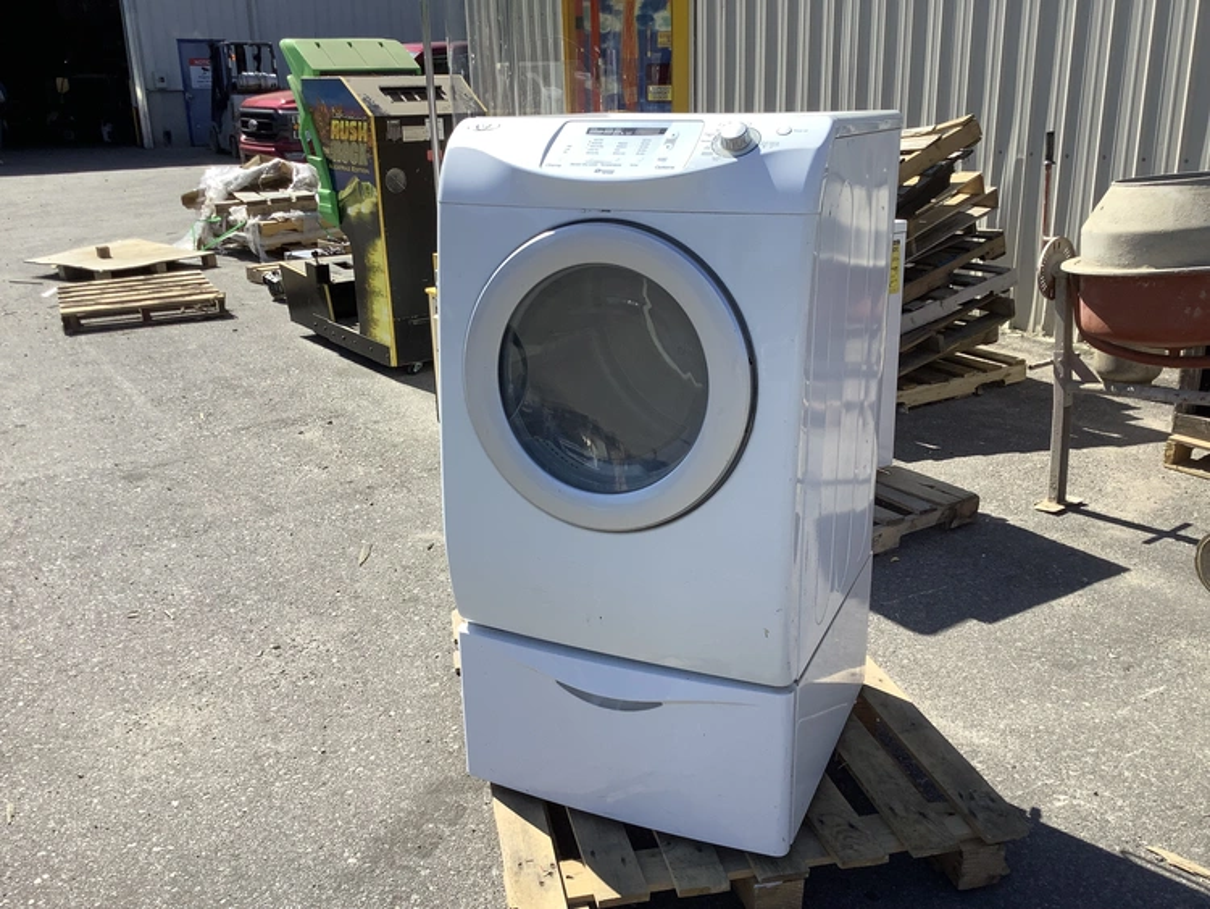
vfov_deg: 45.5
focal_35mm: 31
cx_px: 605
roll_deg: +1.4
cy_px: 454
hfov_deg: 58.3
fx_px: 1084
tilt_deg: -17.8
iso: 25
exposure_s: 1/1045
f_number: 2.4
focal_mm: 3.3
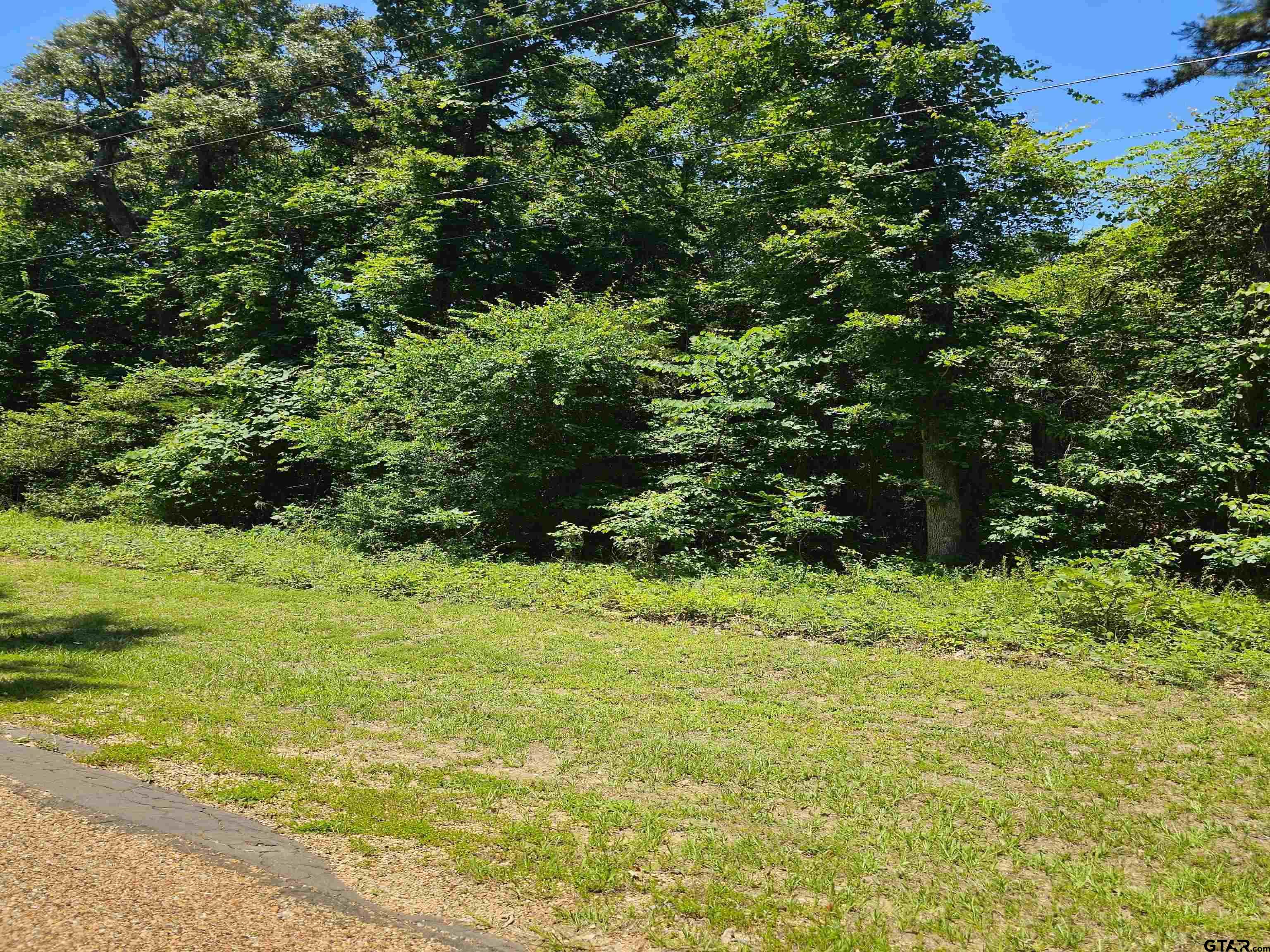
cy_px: 476
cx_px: 635
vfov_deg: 58.9
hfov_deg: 73.9
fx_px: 844
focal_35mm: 23
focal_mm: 6.3
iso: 10
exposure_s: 1/484
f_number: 1.7
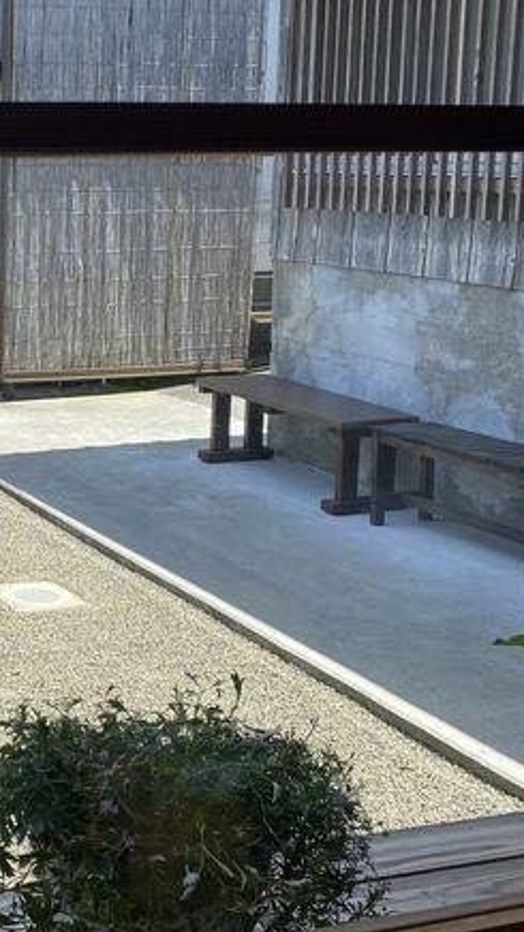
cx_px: -155
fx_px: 1310
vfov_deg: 38.9
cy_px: 341
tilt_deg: -7.8
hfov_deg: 20.6
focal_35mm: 53
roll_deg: -0.7
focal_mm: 4.25
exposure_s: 1/805
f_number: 1.8
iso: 32
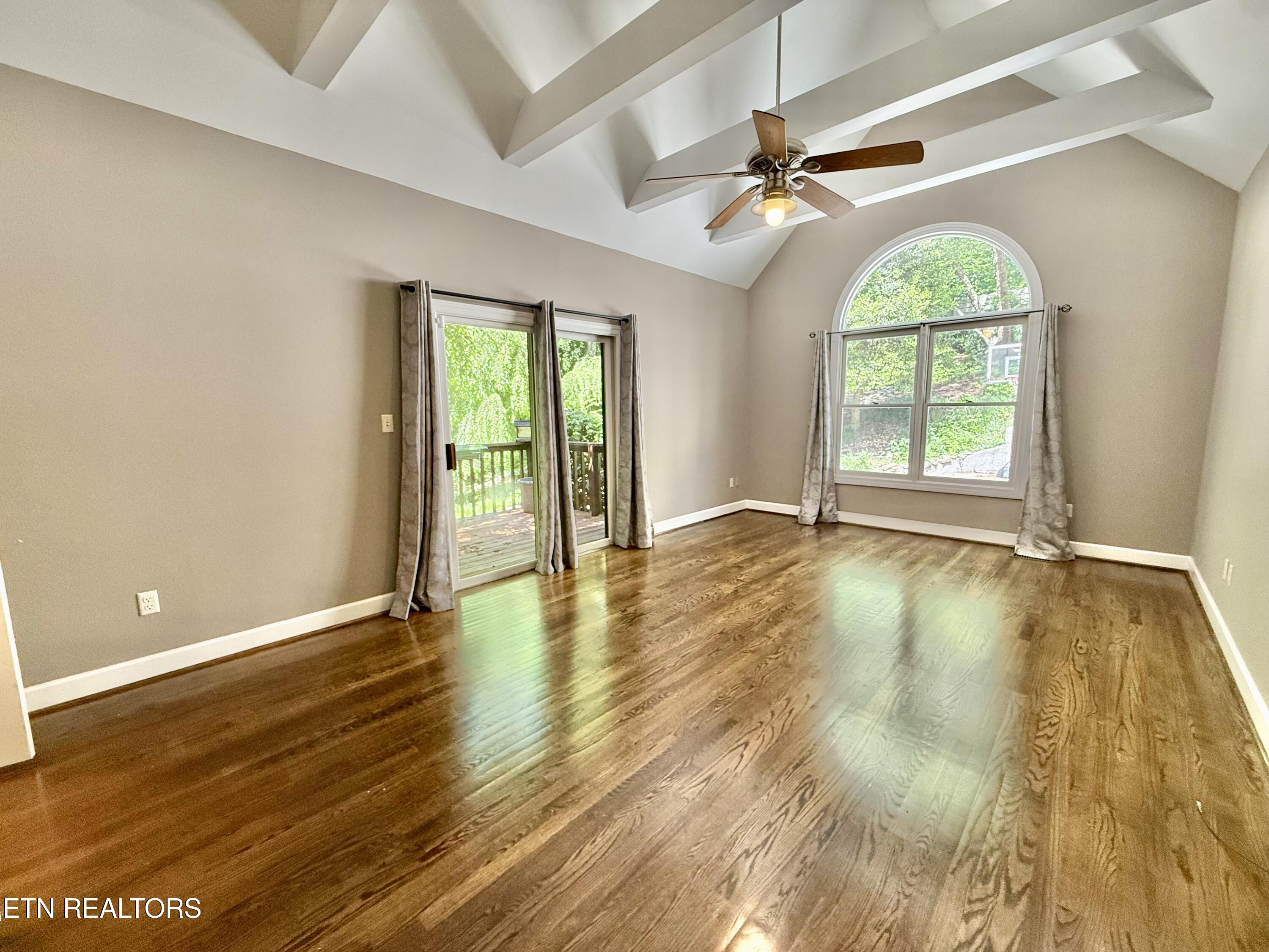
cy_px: 476
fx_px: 513
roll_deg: +0.3
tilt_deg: -6.8
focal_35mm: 14
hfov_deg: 102.1
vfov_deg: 85.7
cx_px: 634
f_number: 2.2
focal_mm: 2.22
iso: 250
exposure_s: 1/120
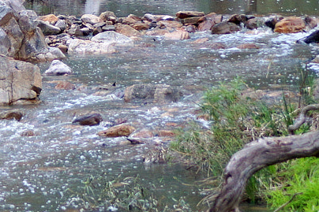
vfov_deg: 4.2
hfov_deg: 6.3
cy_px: 54
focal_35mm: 327
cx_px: 27
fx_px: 2896
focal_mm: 55
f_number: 4.5
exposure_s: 1/100
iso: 400
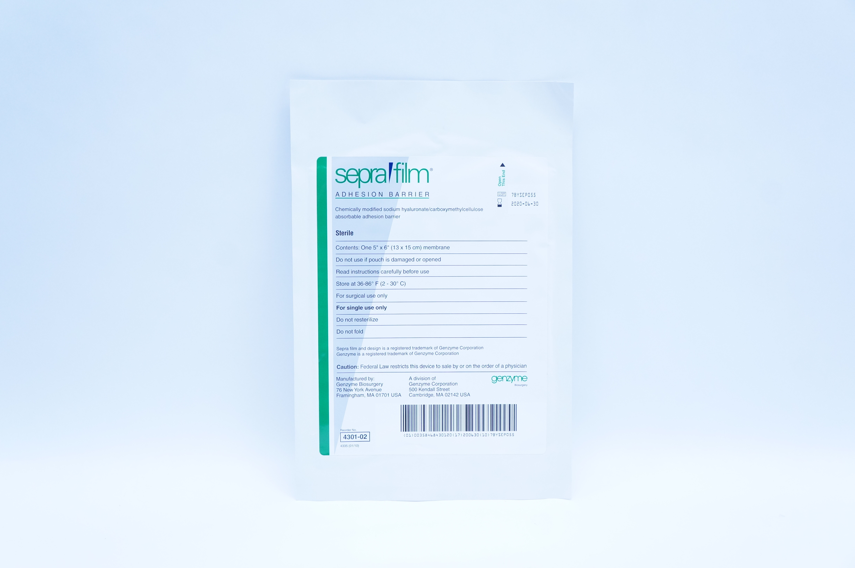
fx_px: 783
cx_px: 428
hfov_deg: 57.3
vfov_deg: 39.9
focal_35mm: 33
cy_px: 284
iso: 800
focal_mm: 22
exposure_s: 1/125
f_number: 5.6
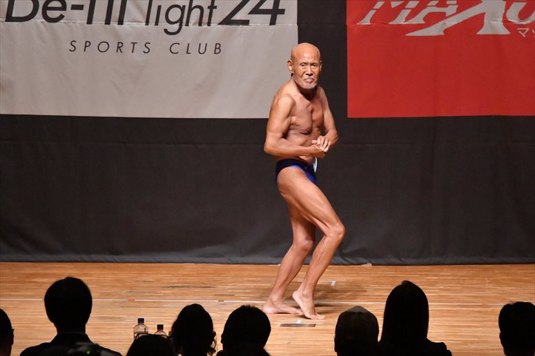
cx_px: 268
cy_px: 178
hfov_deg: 7.6
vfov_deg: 5.1
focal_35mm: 270
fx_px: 4011
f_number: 5.6
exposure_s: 1/400
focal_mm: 180
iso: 12800
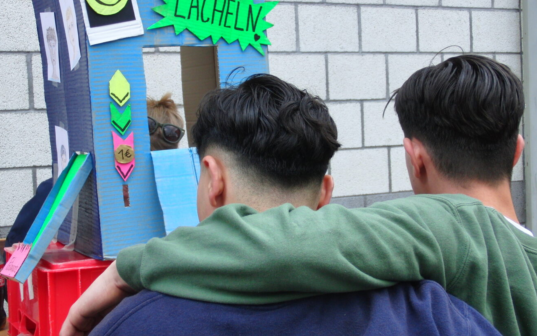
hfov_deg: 32.0
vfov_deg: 20.3
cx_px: 269
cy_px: 159
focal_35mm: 64
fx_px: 937
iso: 100
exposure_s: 1/100
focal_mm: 10.41
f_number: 4
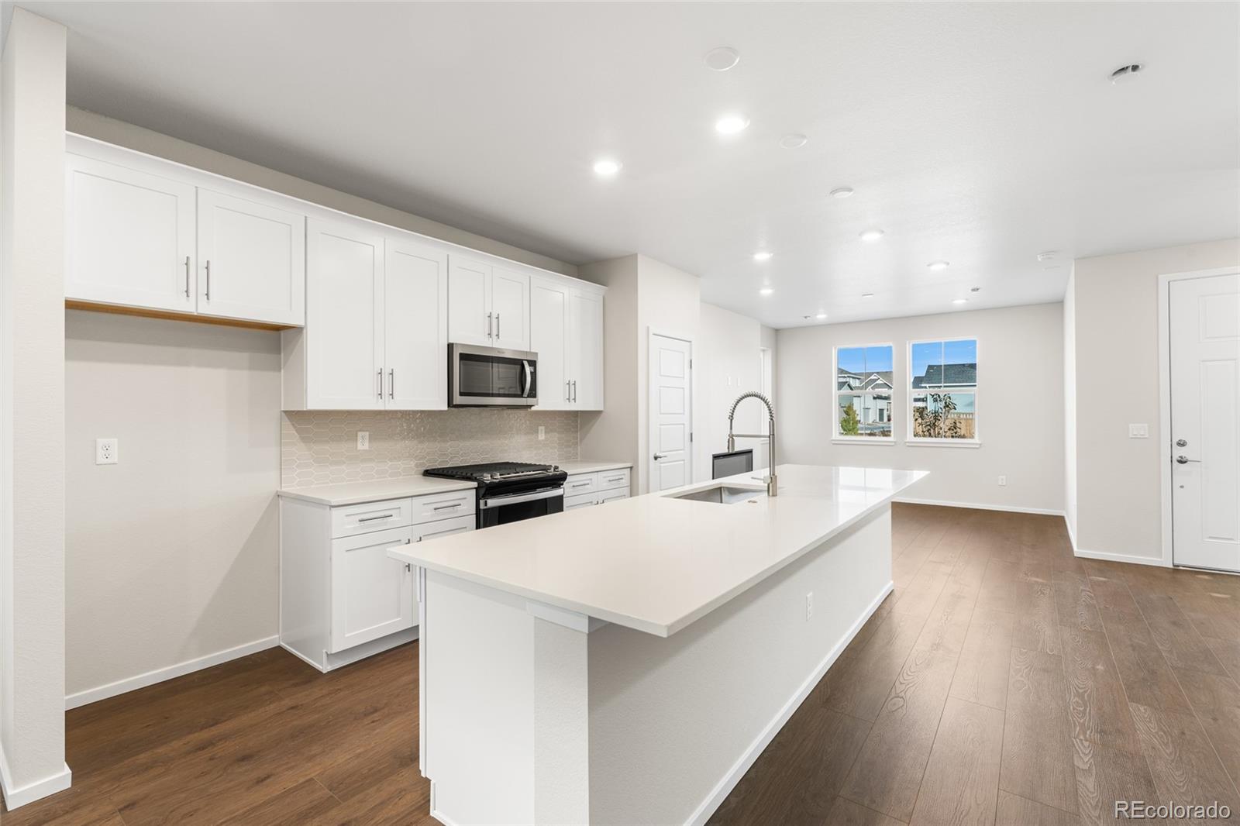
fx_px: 551
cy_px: 413
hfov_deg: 96.7
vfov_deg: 73.7
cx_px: 620
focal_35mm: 16
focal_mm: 16
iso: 100
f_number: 11
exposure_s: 1/1.67
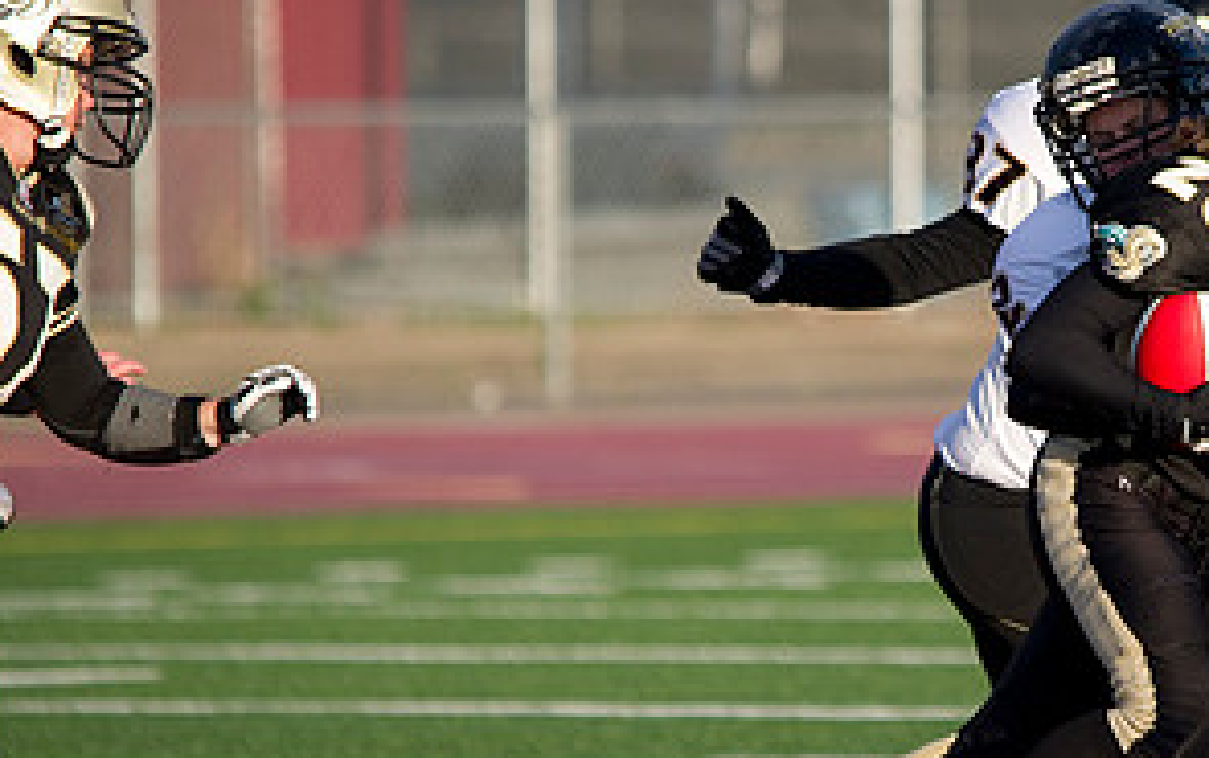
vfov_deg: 1.6
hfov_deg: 2.6
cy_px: 447
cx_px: 943
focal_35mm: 800
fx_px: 26384
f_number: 6.3
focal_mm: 400
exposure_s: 1/1000
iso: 640
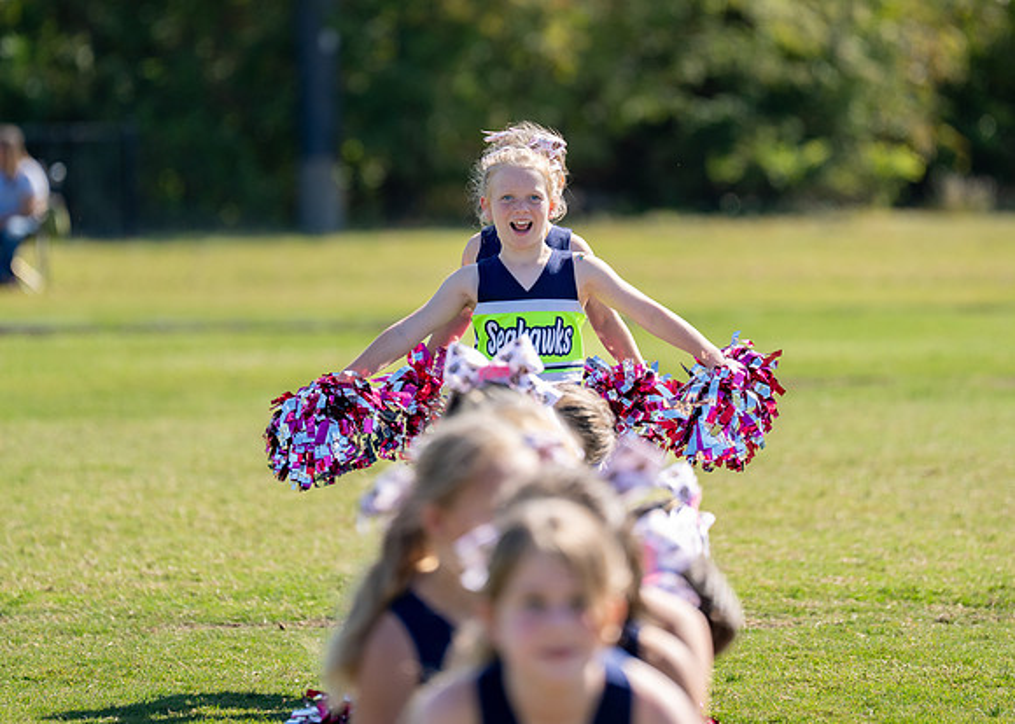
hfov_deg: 7.1
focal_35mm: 285
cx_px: 499
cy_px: 241
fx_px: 8208
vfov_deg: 5.1
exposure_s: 1/2000
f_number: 2.8
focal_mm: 200
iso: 200
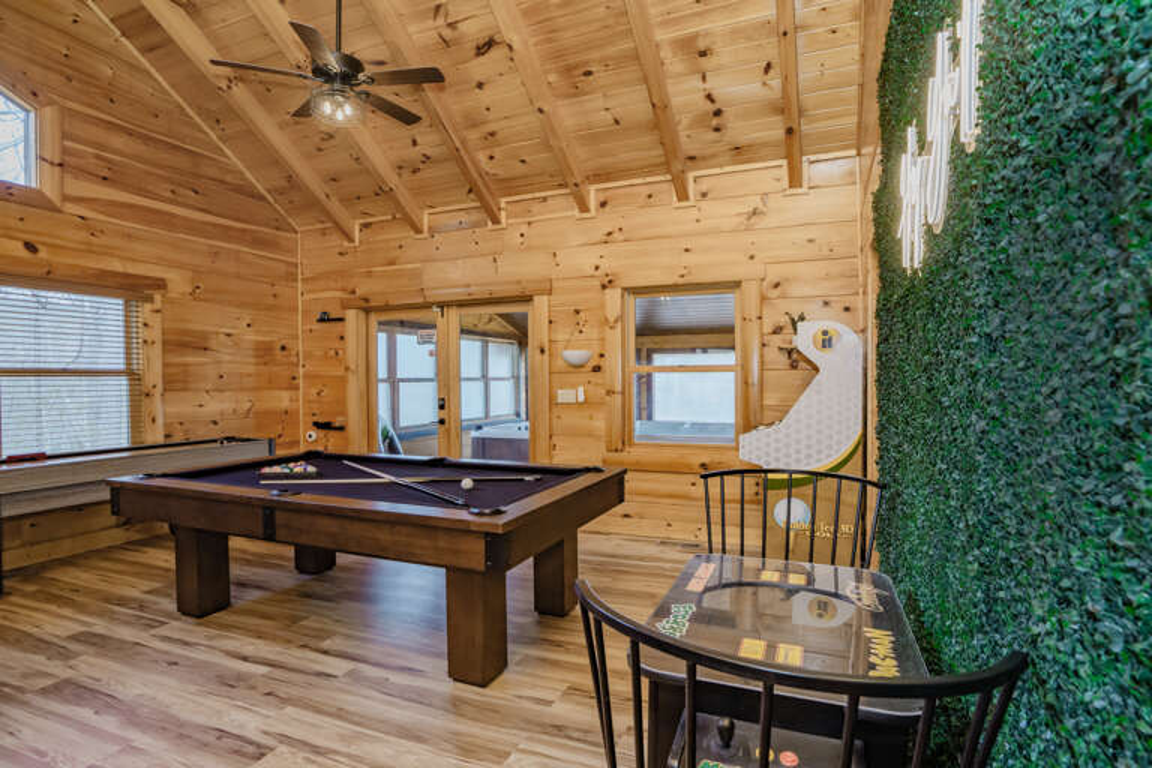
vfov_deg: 73.7
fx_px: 512
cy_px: 384
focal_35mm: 16
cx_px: 576
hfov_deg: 96.7
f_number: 7.1
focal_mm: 16
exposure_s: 1/100
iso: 1250
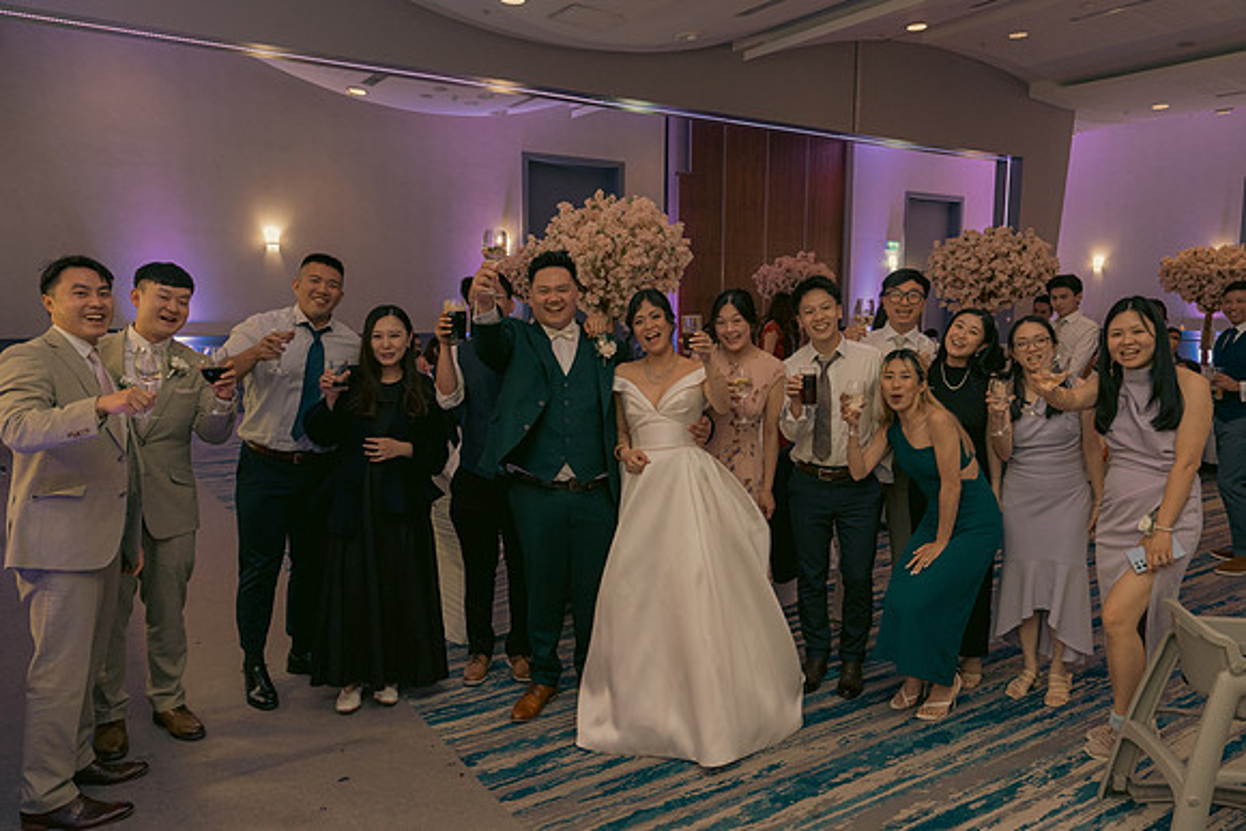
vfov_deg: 49.6
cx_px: 623
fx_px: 900
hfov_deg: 69.4
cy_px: 416
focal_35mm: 26
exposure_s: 1/160
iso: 2500
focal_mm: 26
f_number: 3.5
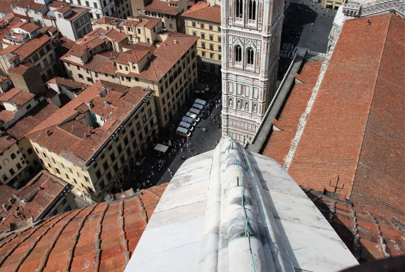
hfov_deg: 57.2
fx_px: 372
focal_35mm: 33
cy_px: 136
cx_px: 202
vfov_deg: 40.1
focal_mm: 22
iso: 200
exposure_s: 1/640
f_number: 8
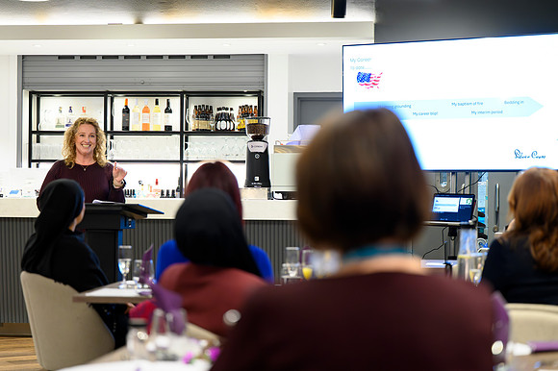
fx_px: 1205
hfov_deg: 26.1
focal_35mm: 78
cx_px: 279
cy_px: 186
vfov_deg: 17.5
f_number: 2.8
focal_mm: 75
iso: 3200
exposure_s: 1/200
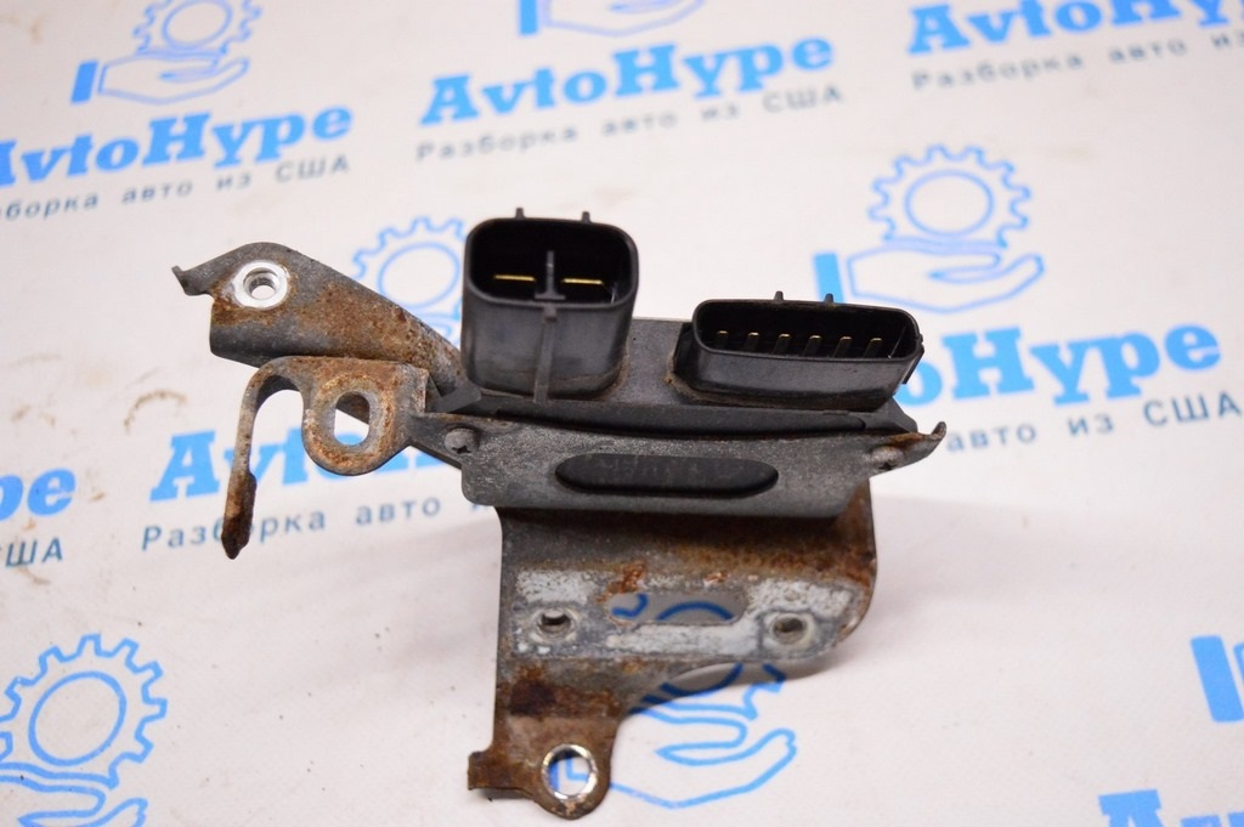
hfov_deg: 45.0
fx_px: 1502
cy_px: 414
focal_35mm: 44
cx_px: 622
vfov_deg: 30.8
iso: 3200
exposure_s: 1/320
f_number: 4.2
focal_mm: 29
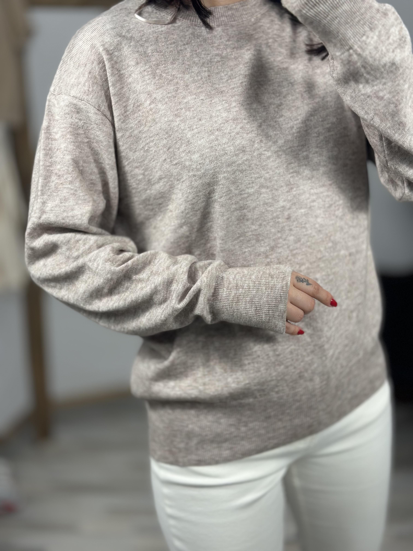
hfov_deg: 30.3
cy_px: 276
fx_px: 764
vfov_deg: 39.7
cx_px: 206
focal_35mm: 48
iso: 64
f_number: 1.78
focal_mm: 6.86
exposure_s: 1/100
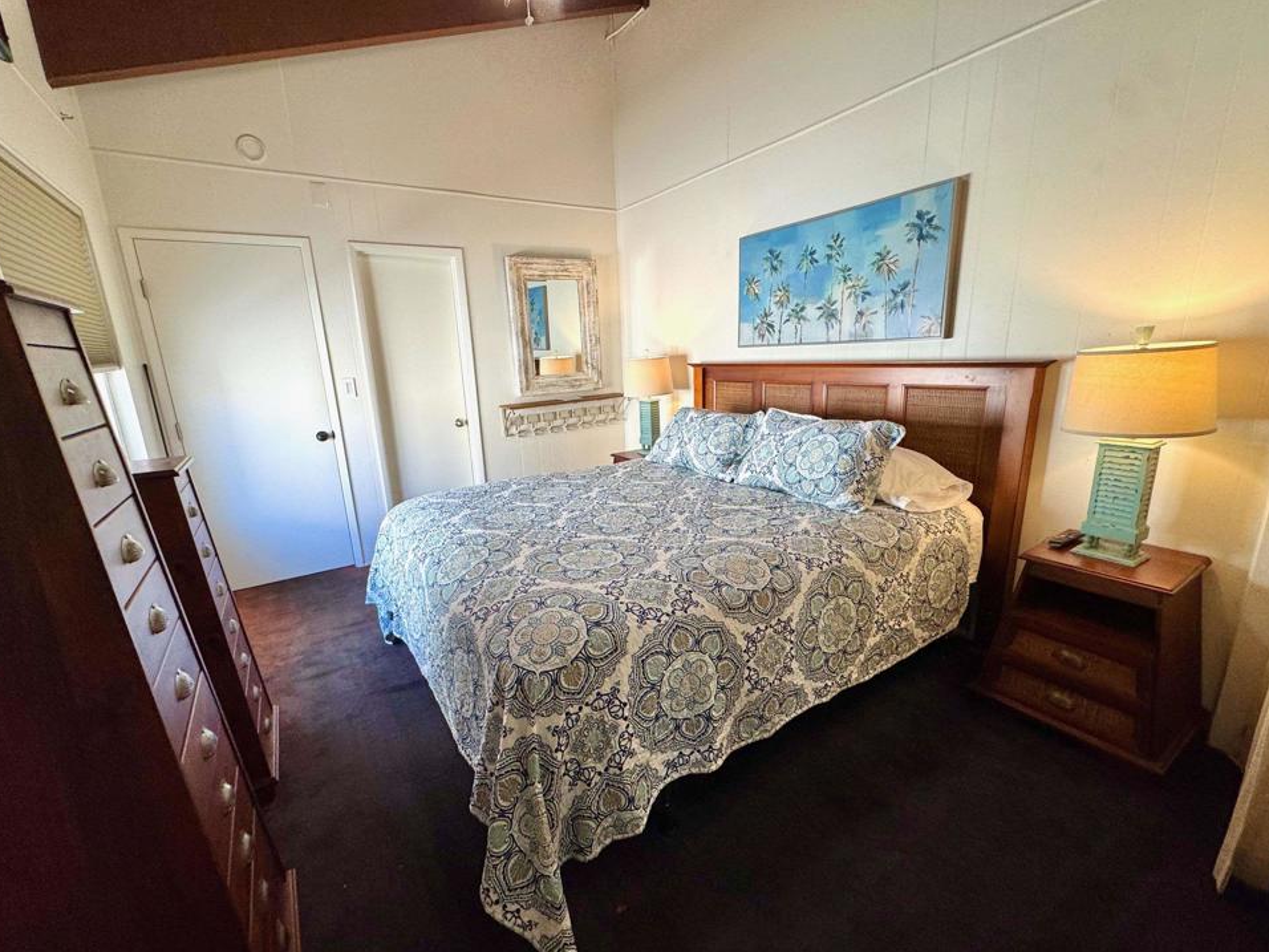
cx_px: 620
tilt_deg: -14.1
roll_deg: +2.2
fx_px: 550
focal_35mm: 15
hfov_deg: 98.2
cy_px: 486
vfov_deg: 81.7
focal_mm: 2.22
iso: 160
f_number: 2.2
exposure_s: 1/120
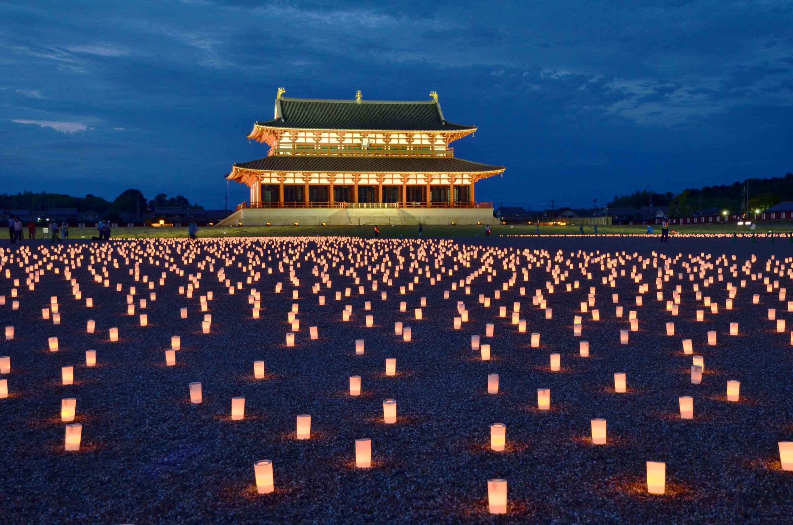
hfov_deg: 43.7
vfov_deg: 29.7
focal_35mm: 45
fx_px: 989
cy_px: 262
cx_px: 396
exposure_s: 1/6
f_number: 6.7
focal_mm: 30
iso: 400
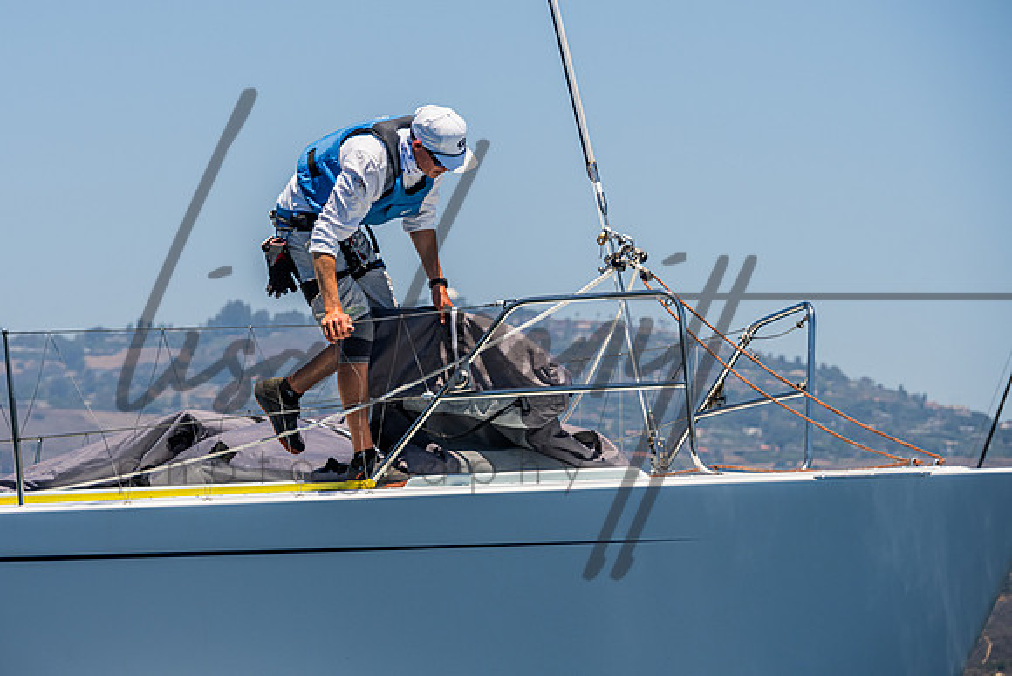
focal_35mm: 225
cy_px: 275
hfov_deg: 9.1
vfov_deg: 6.1
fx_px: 6335
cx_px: 385
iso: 400
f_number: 8
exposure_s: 1/1600
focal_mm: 180
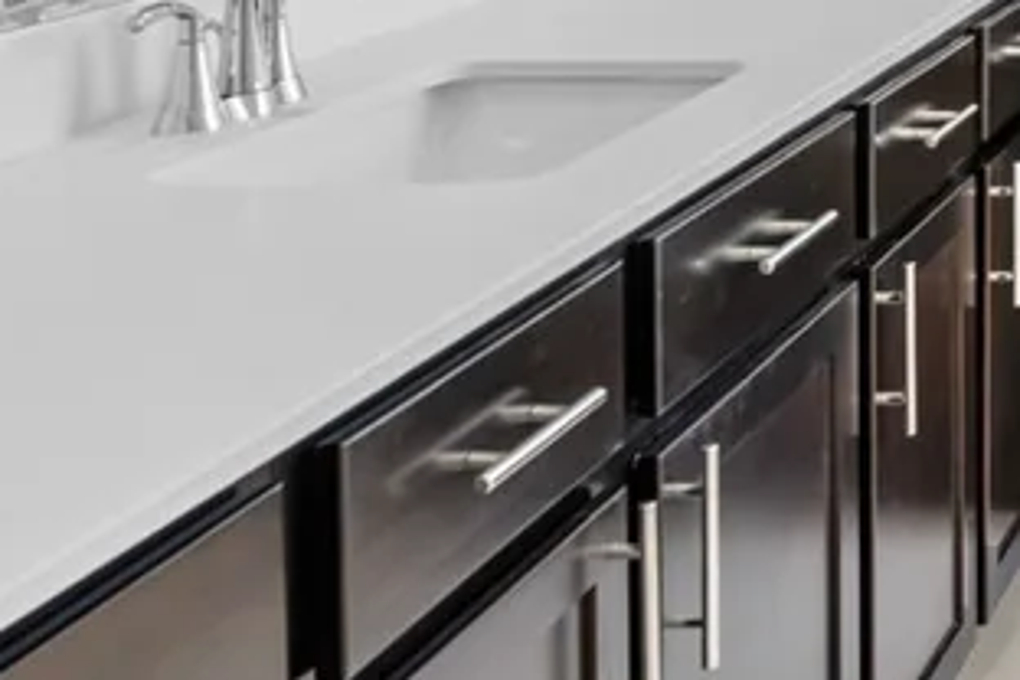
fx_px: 1955
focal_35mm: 69
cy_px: -361
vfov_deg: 17.6
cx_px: 1556
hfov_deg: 23.2
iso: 400
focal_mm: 21
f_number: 8
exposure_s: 1/4
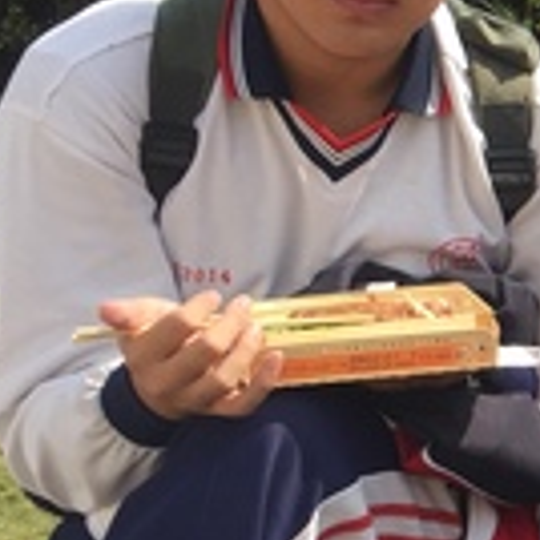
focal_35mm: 134
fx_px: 2365
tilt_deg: -15.6
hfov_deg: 11.2
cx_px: 1225
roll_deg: -3.2
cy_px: 208
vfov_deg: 13.0
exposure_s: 1/1099
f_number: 2.2
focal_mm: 4.15
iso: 32
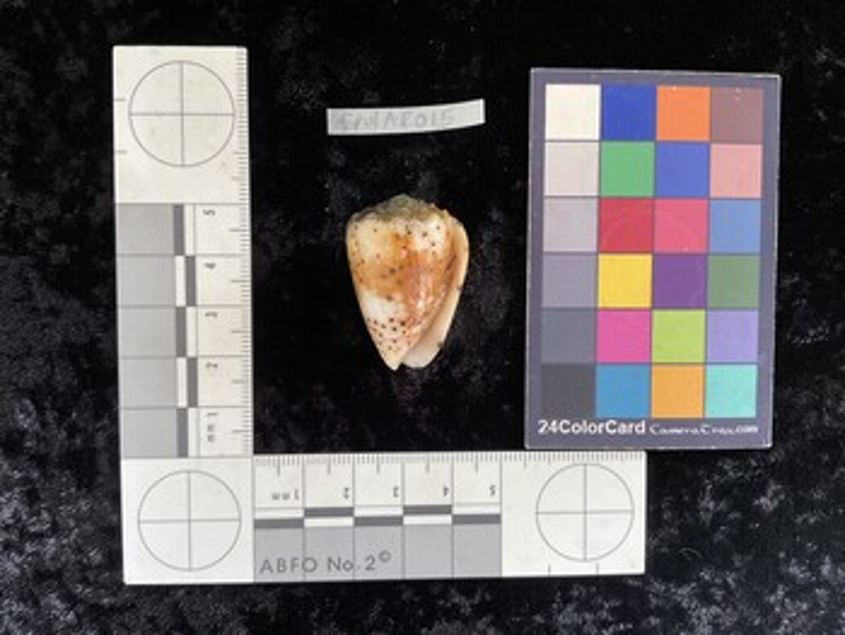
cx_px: 422
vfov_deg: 48.3
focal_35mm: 29
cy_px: 318
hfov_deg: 61.6
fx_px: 708
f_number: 1.8
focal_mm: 3
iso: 125
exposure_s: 1/60
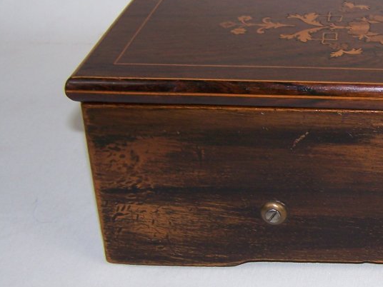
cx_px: 427
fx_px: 940
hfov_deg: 21.7
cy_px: 144
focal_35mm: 85
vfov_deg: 17.4
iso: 64
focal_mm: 6.3
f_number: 2.8
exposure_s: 1/200
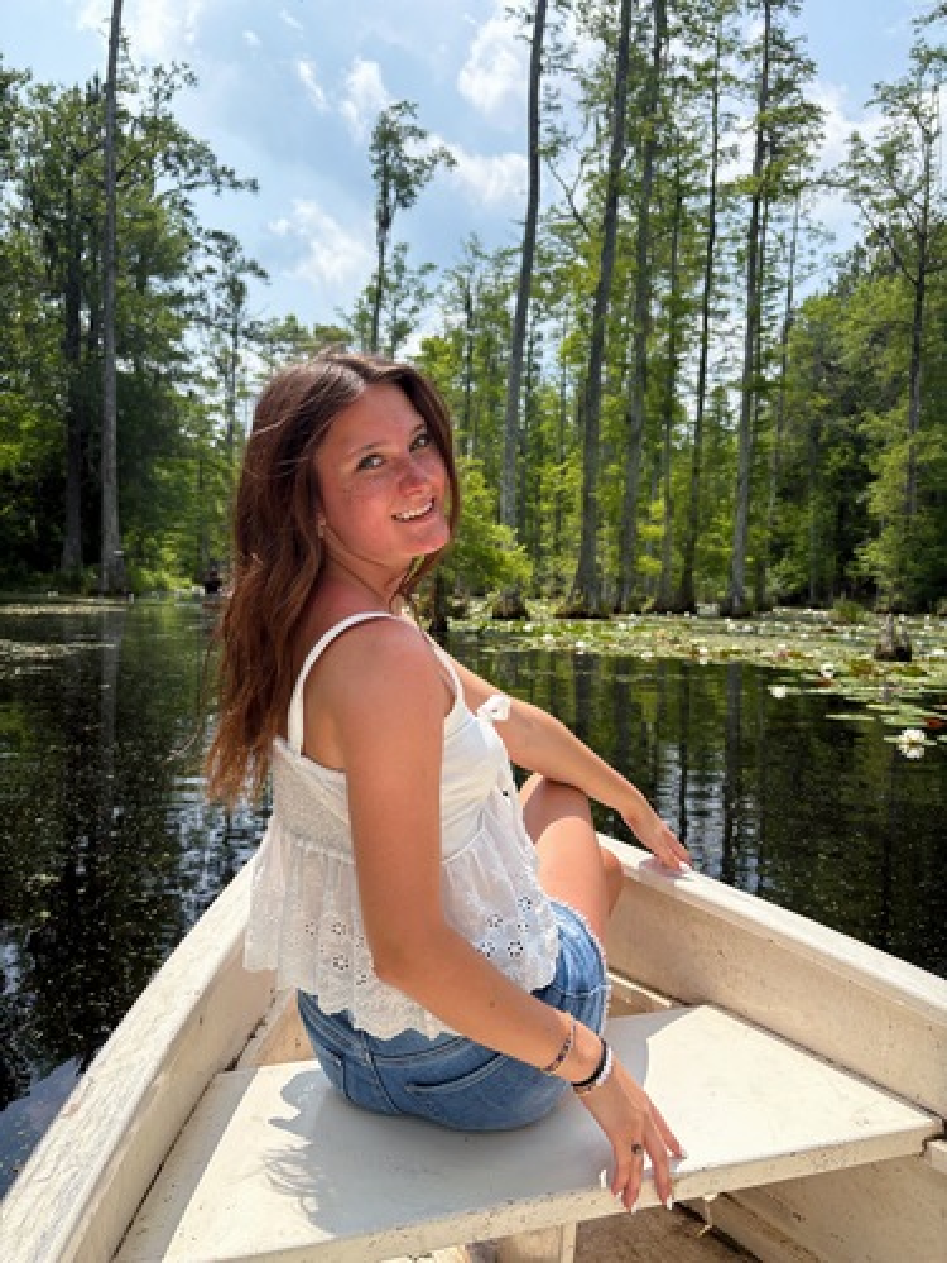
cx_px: 474
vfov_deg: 67.3
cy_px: 632
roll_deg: -2.9
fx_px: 948
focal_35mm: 26
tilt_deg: -5.0
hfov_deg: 53.1
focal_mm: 5.96
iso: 50
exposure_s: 1/2865
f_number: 1.6
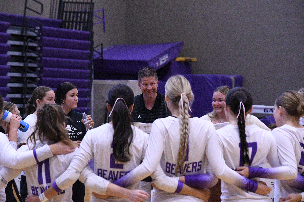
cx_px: 152
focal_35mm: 174
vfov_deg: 7.9
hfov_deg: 11.8
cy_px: 101
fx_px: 1469
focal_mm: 116
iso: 6400
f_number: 6.3
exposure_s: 1/500
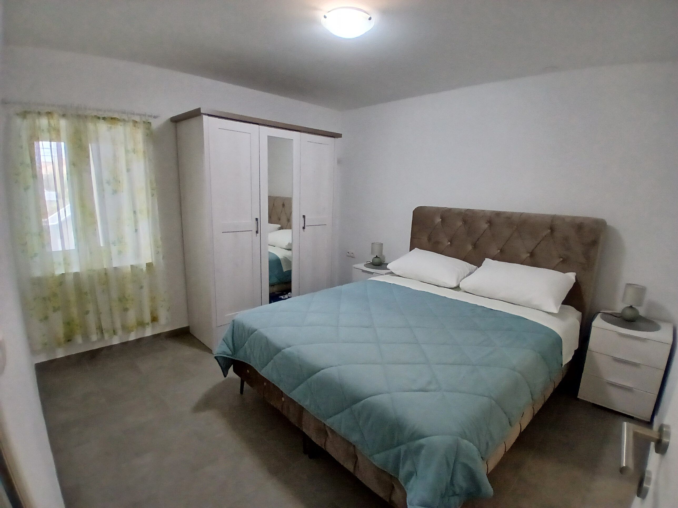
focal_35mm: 17
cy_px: 254
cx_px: 339
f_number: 2.2
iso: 200
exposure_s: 1/33
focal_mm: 1.4
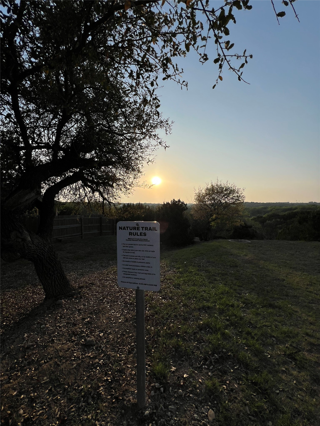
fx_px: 160
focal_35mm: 13
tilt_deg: -0.4
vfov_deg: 106.2
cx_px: 160
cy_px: 213
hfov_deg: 89.9
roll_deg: +0.1
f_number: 1.8
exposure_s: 1/3311
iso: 32
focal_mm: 1.57
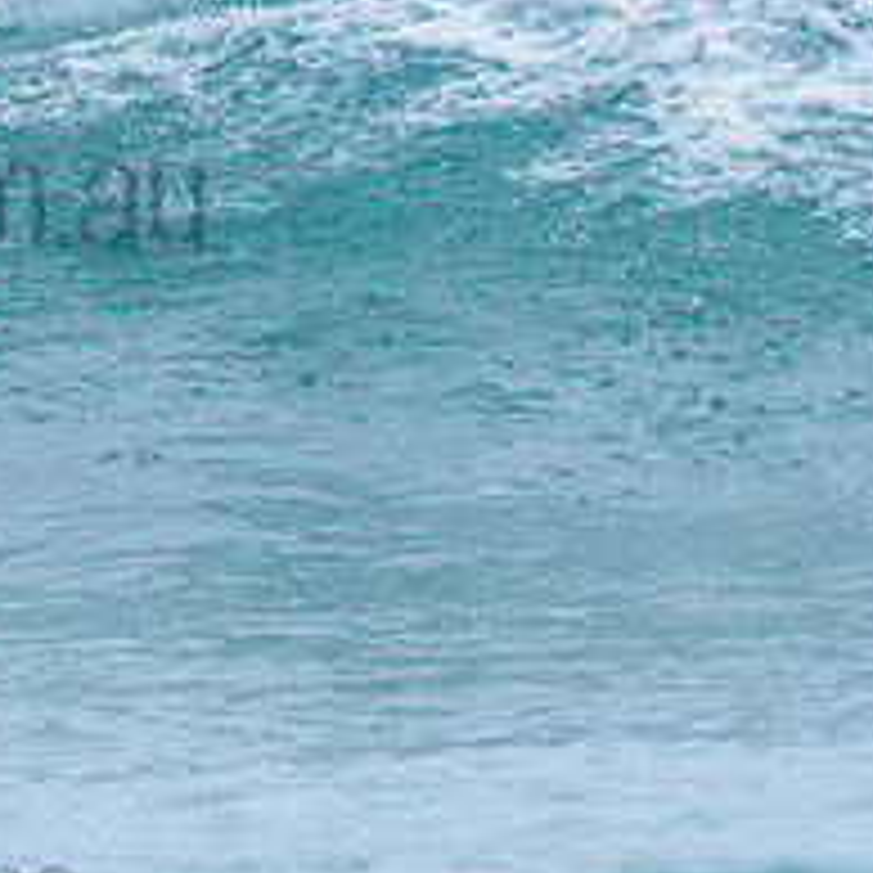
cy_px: 142
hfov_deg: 1.1
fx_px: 45624
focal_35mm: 1599
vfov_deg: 1.1
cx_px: -538
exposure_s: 1/2000
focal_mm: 500
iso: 800
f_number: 5.6
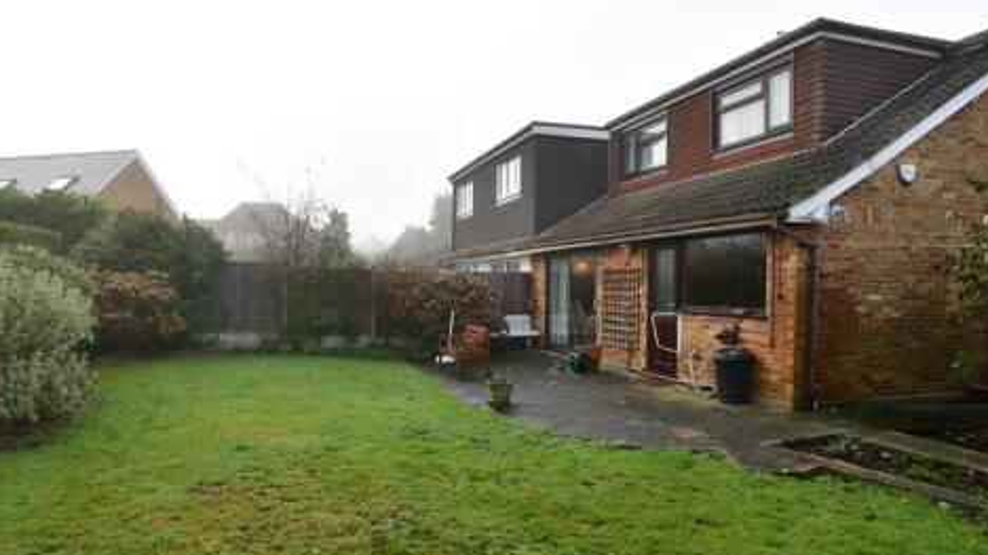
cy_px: 305
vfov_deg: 51.4
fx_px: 576
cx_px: 473
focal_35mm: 22
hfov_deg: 81.2
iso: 160
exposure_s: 1/125
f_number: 7.1
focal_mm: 10
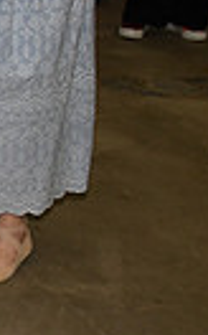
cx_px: -482
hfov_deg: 7.4
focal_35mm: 148
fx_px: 1348
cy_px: -14
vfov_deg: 13.9
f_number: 6.3
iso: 640
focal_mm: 22
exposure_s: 1/125
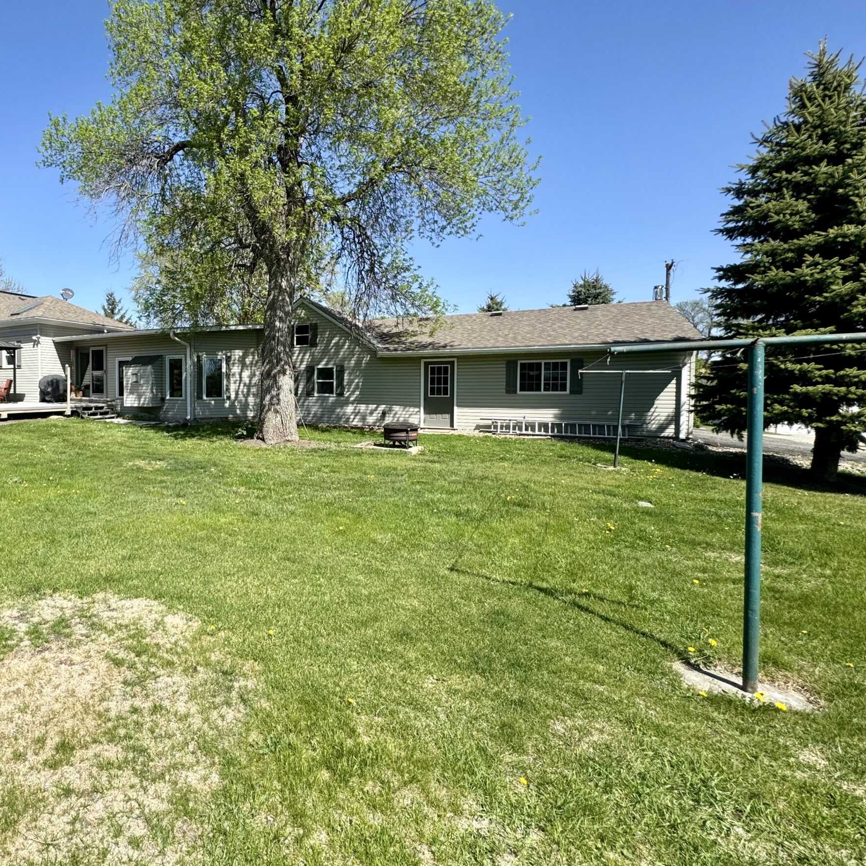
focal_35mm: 18
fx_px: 509
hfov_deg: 76.0
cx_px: 239
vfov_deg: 80.6
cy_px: 404
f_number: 2.2
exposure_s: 1/1277
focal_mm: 2.22
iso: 50
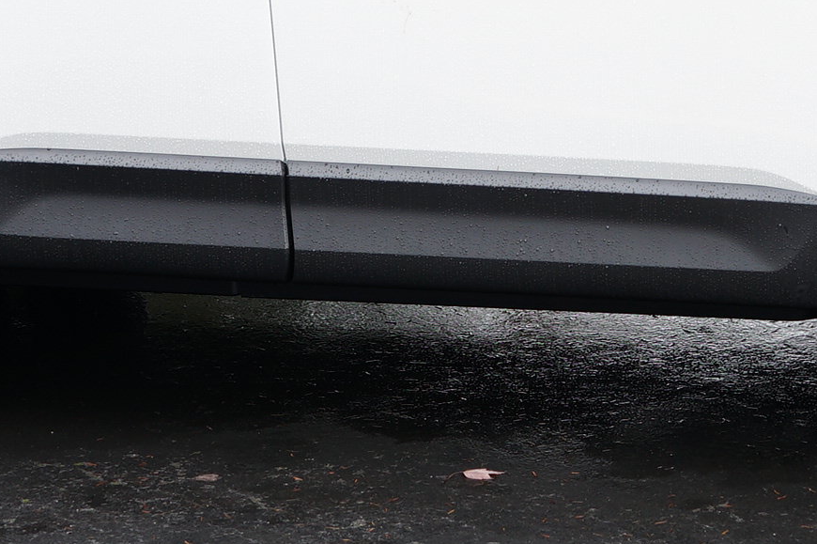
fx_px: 2744
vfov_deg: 11.1
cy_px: -85
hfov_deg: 16.9
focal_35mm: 121
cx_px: 519
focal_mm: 35
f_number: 5.6
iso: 200
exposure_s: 1/30
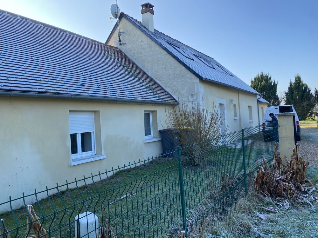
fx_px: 239
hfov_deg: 67.3
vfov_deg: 53.1
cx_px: 159
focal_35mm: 26
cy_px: 119
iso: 32
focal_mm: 4.25
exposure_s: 1/728
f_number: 1.8
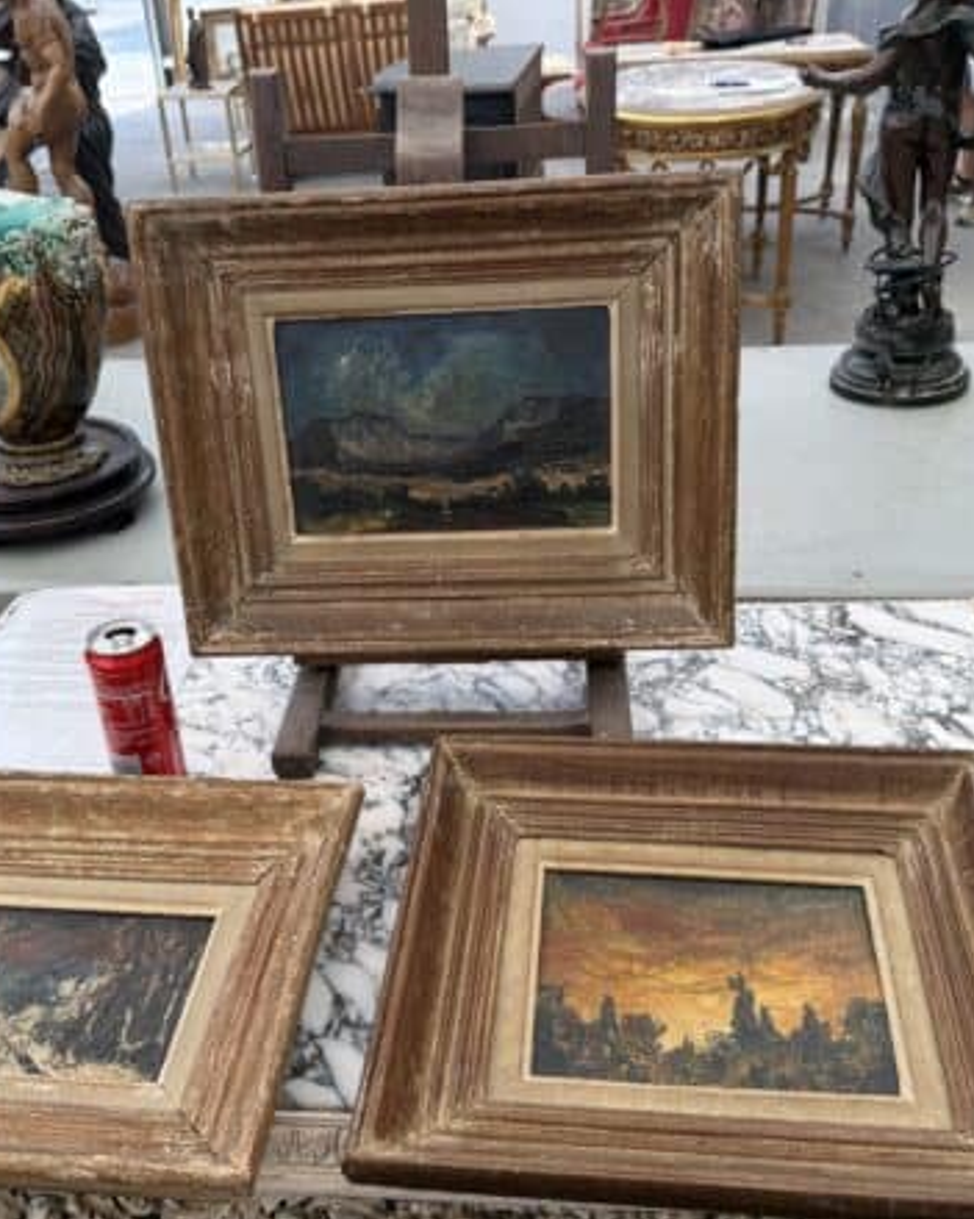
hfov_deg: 45.7
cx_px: 441
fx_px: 1153
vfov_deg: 55.7
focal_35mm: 32
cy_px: 622
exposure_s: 1/403
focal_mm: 6.76
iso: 80
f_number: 1.78
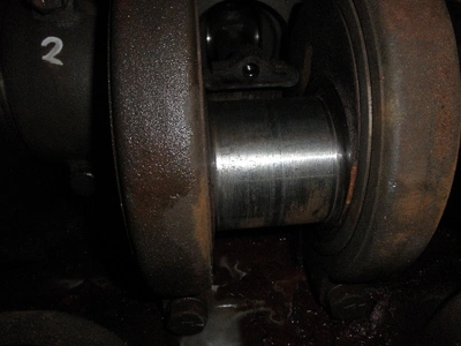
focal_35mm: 28
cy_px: 173
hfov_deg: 63.4
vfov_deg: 49.7
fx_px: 373
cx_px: 230
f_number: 8.5
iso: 200
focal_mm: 5
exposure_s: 1/30
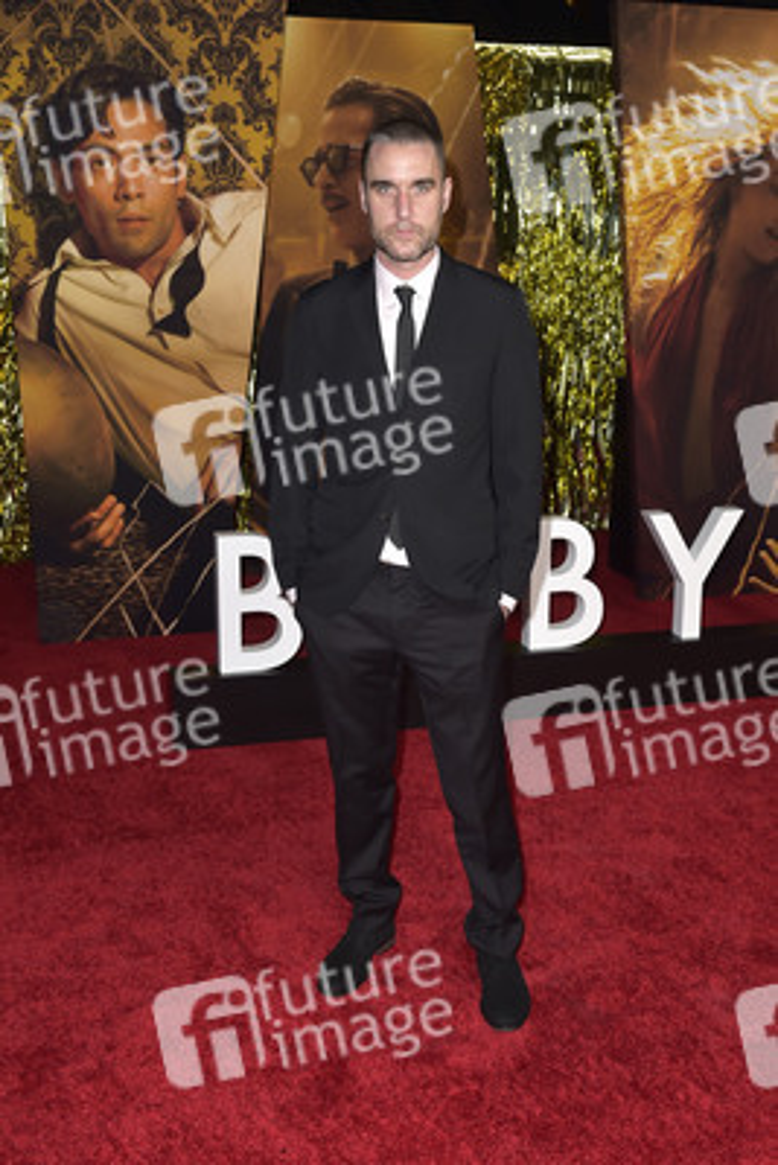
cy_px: 582
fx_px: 1231
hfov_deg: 35.1
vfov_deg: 50.7
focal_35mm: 38
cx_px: 389
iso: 800
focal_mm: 38
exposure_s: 1/250
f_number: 6.3
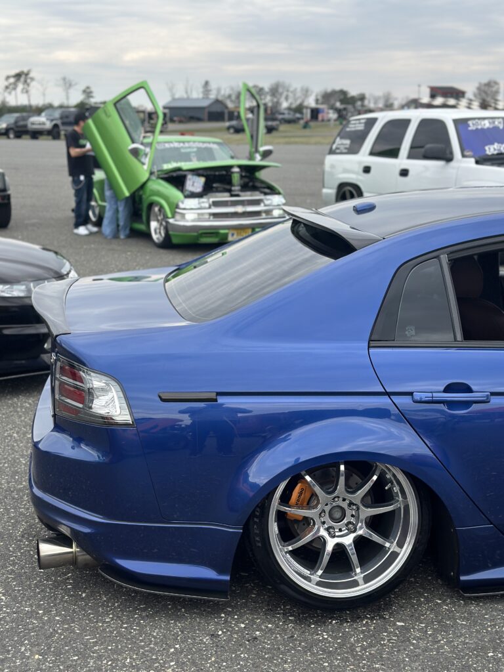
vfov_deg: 39.7
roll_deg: -0.1
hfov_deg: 30.3
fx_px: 932
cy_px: 336
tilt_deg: -11.4
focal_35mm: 48
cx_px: 252
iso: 80
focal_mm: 6.86
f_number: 1.78
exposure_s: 1/1639
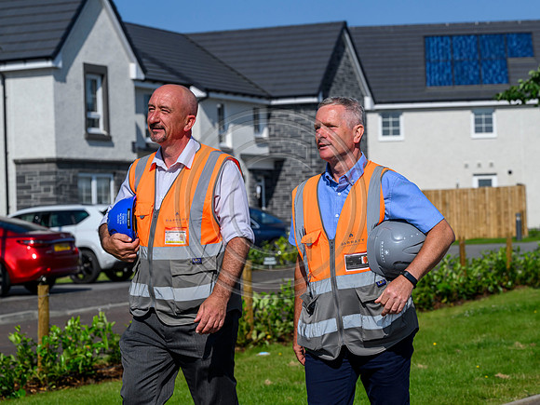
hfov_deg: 18.5
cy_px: 202
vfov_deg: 14.0
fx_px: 1653
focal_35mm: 106
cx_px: 304
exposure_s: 1/2500
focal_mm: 98
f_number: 7.1
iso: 500
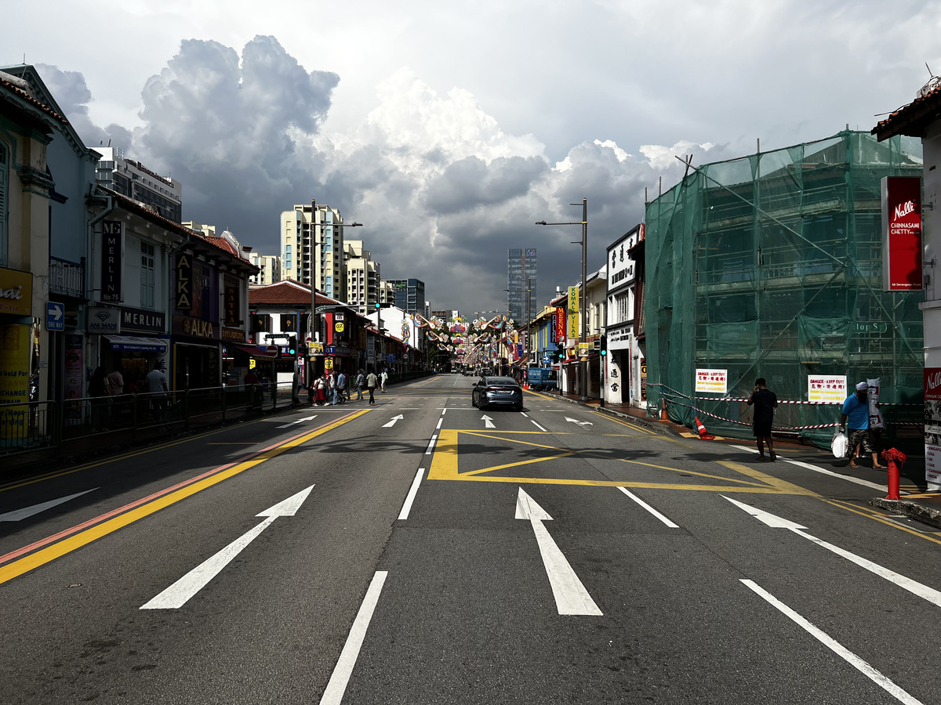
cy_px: 352
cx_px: 470
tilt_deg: +0.4
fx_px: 707
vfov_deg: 53.1
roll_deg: +0.2
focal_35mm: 26
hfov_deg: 67.3
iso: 50
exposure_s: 1/6993
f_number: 1.5
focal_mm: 5.7
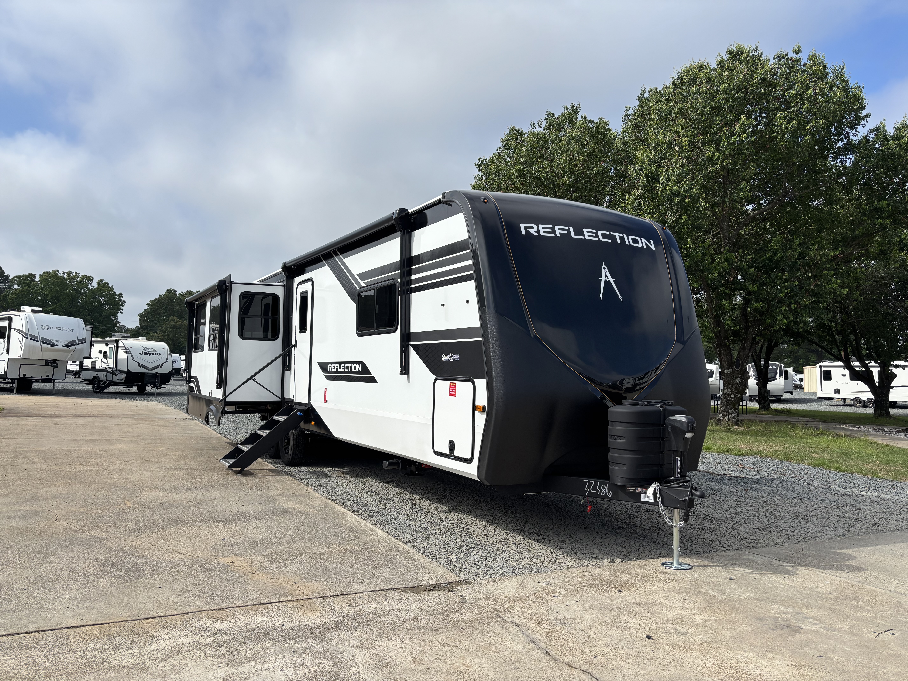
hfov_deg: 67.3
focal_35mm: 26
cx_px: 454
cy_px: 340
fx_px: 682
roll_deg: -1.9
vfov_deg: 53.1
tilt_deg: +2.6
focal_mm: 5.96
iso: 50
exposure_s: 1/4854
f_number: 1.6
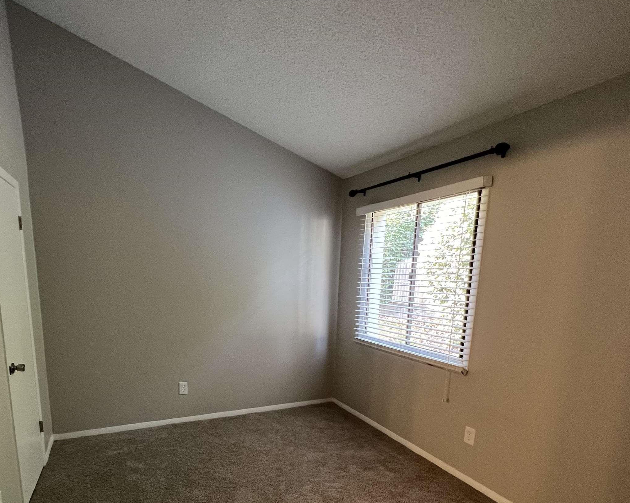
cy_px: 349
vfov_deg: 68.1
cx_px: 267
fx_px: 354
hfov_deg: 82.7
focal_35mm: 19
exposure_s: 1/60
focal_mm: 1.57
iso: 250
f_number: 1.8
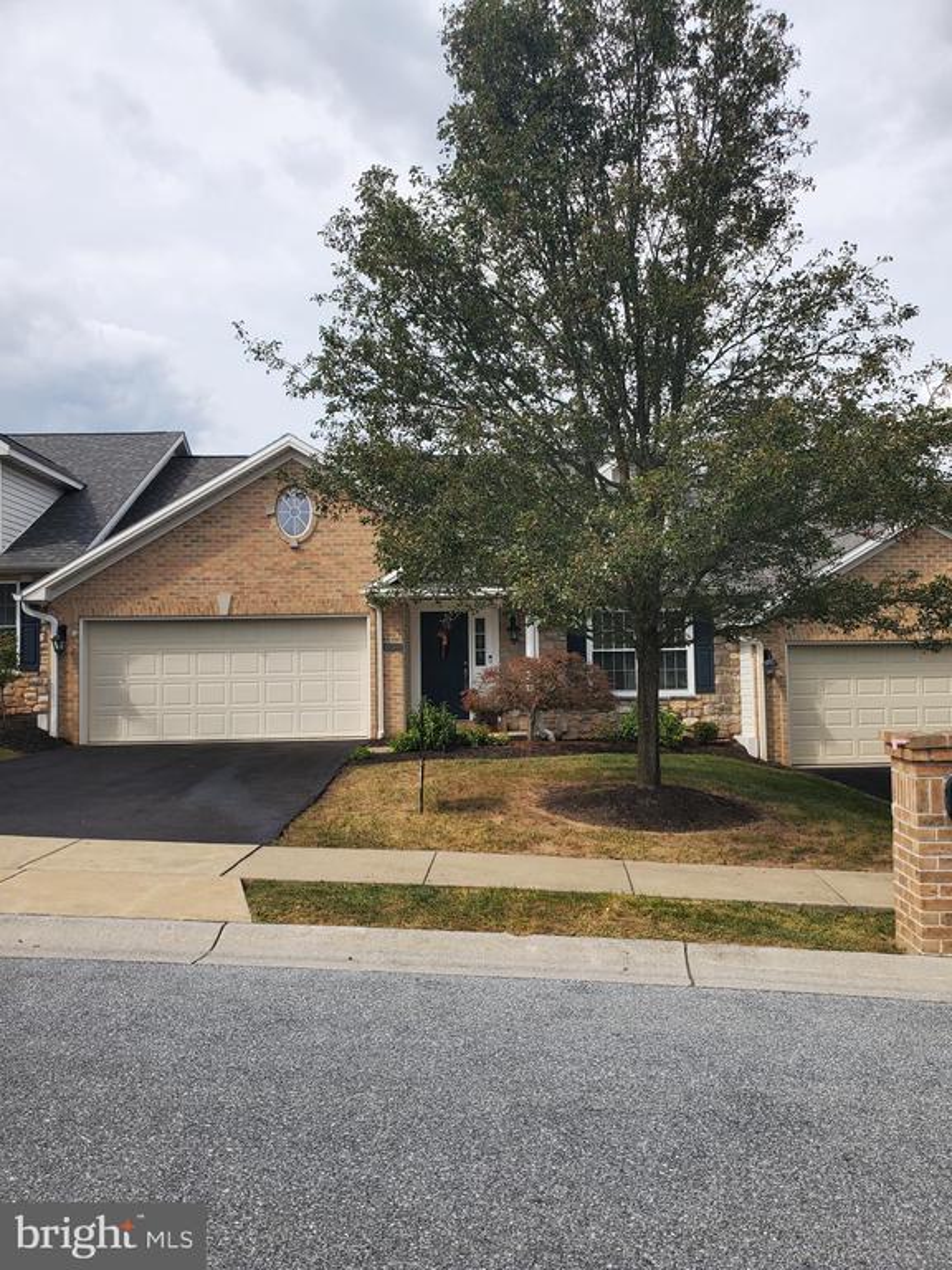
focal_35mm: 26
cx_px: 476
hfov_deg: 53.1
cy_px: 635
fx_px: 953
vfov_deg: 67.3
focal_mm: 4.3
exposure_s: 1/1632
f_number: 2.4
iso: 50
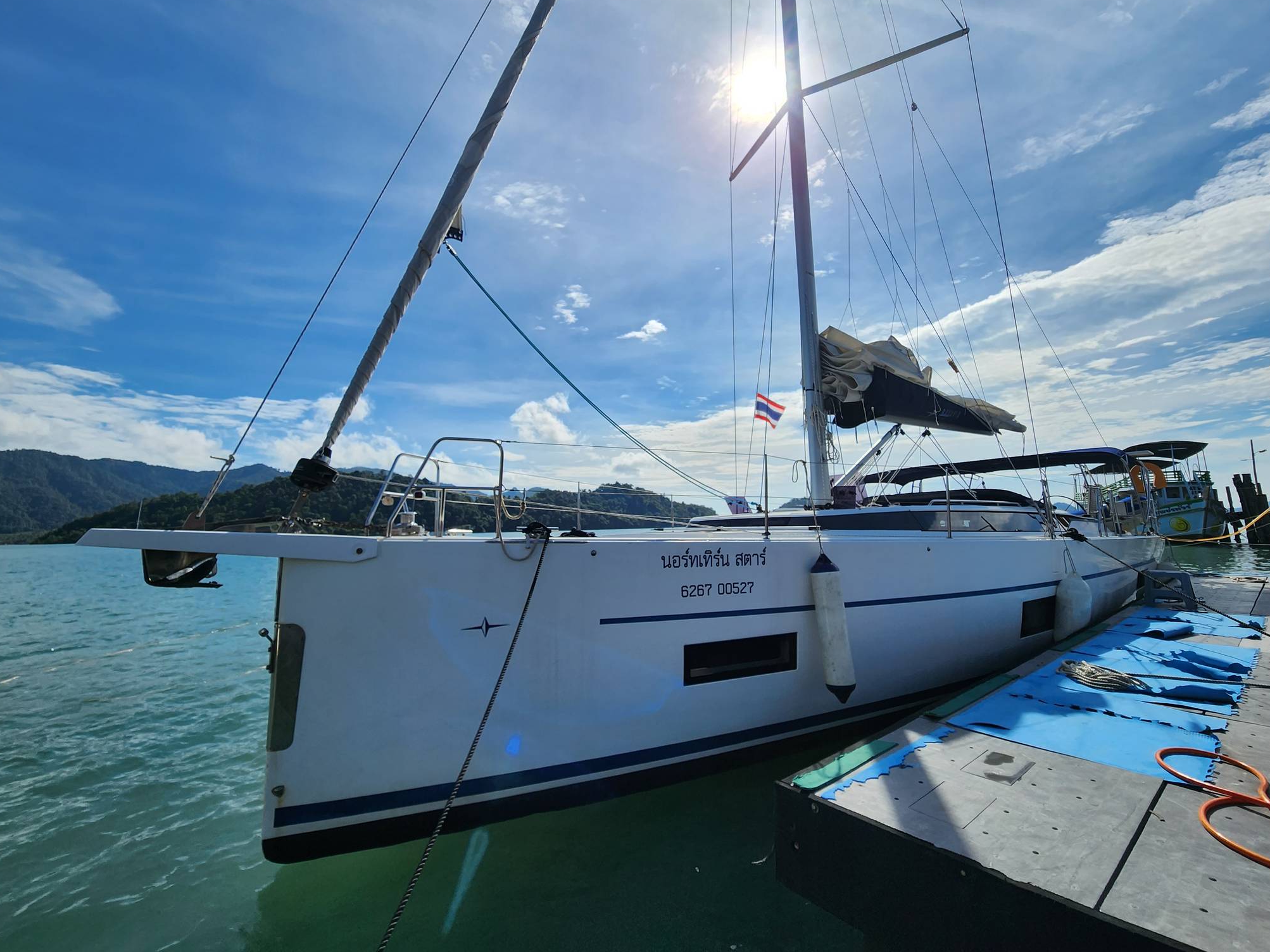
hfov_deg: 102.1
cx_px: 626
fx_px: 514
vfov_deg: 85.5
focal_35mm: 14
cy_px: 442
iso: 50
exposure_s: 1/4900
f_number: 2.2
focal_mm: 2.2
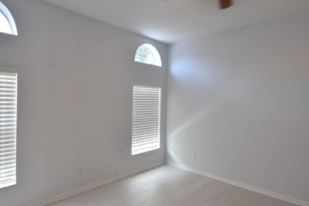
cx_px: 152
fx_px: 180
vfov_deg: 59.5
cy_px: 101
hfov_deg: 81.2
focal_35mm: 21
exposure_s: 1/125
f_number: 3.5
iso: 800
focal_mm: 10
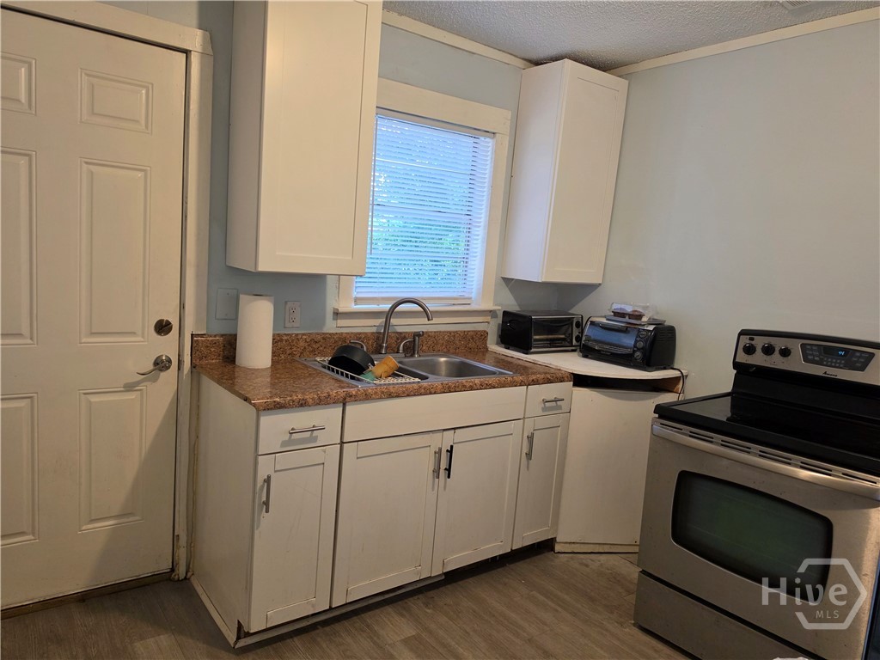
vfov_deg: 58.9
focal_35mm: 23
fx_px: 585
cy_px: 330
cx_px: 440
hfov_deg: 73.9
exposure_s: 1/120
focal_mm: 6.5
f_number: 1.4
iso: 200
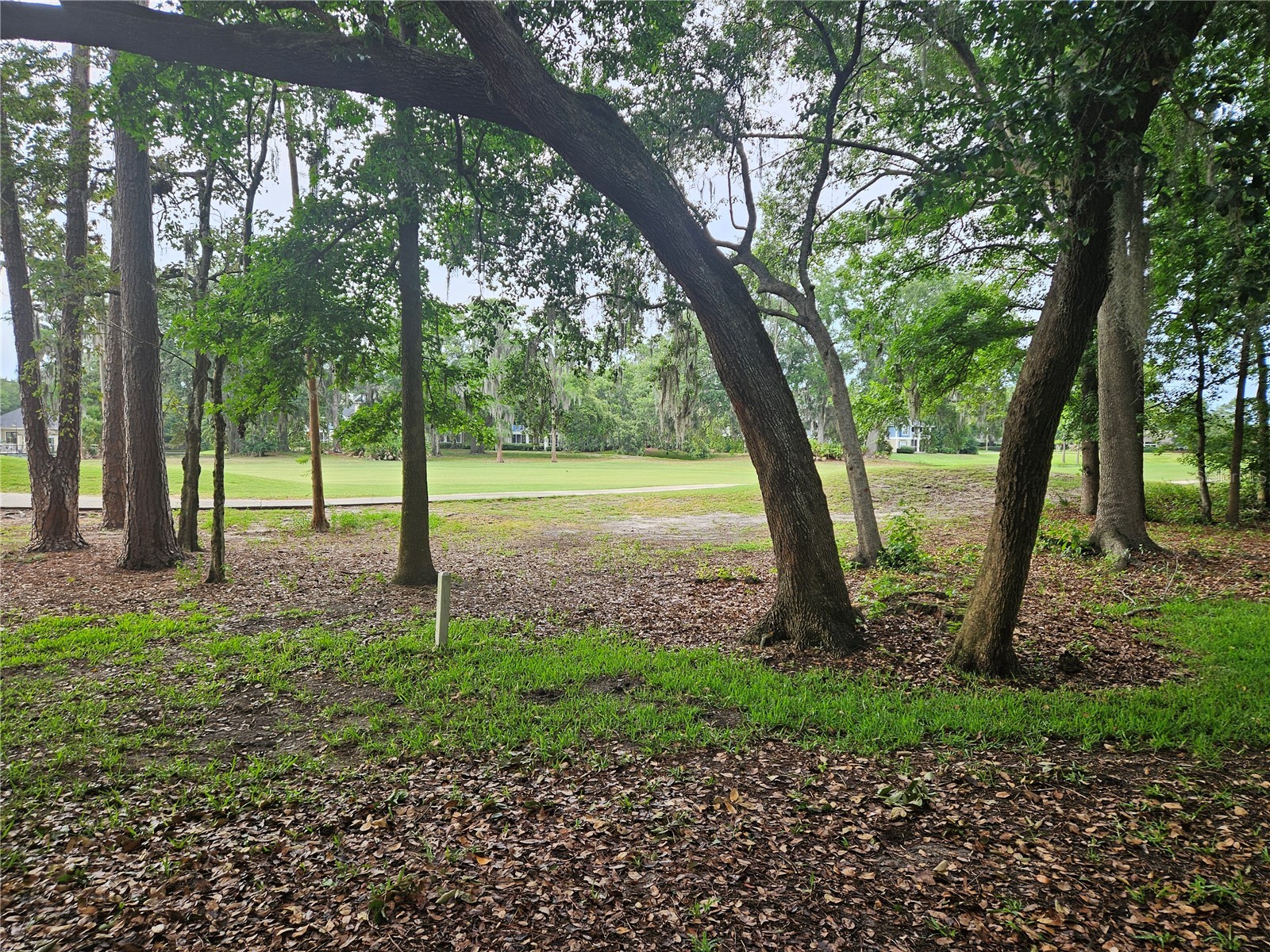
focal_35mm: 23
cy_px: 476
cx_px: 635
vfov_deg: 58.9
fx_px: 844
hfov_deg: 73.9
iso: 25
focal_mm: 5.4
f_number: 1.8
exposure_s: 1/178
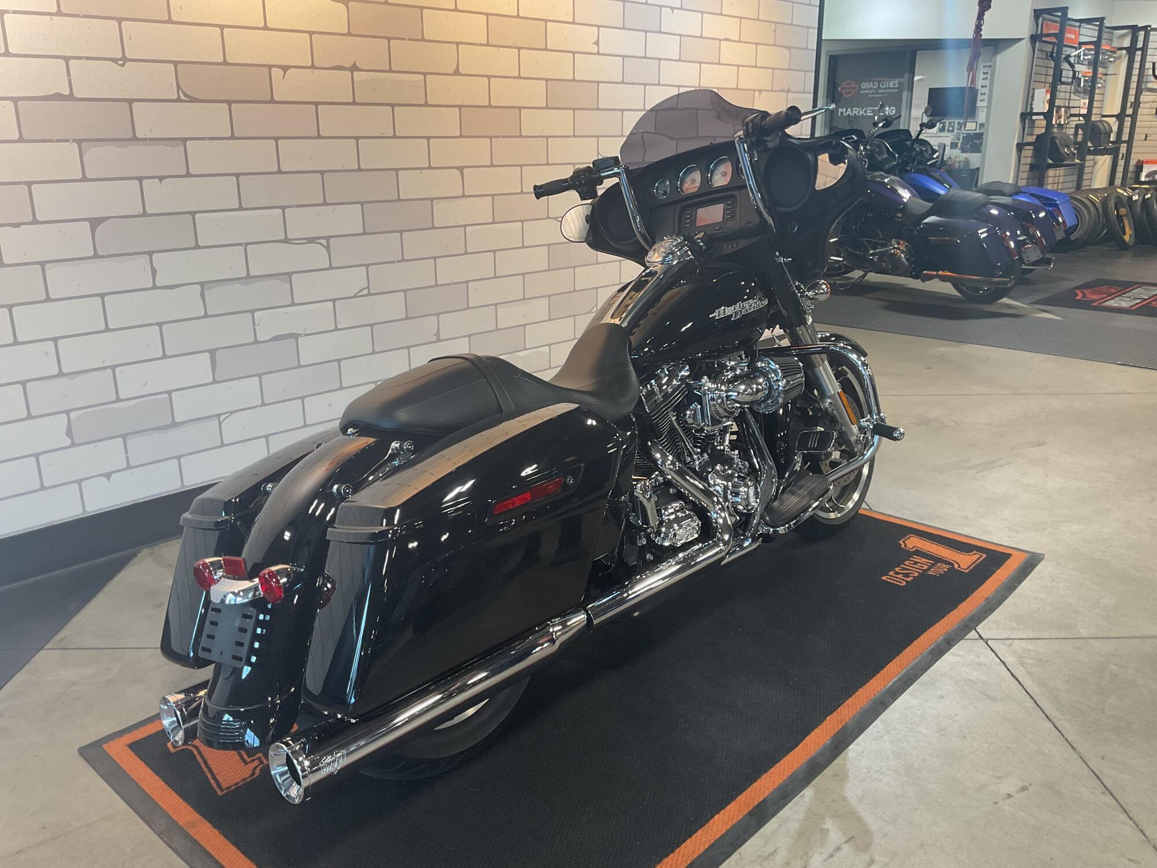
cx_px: 578
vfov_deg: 48.2
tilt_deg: -17.0
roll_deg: +1.8
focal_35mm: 29
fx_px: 969
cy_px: 434
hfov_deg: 61.7
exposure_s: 1/50
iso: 50
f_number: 1.8
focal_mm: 3
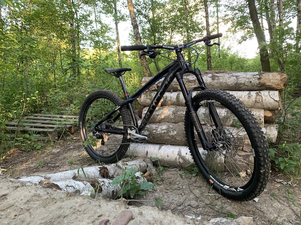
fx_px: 226
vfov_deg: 53.1
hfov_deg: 67.3
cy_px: 112
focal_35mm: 26
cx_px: 150
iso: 100
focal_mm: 4.25
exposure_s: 1/60
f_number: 1.8
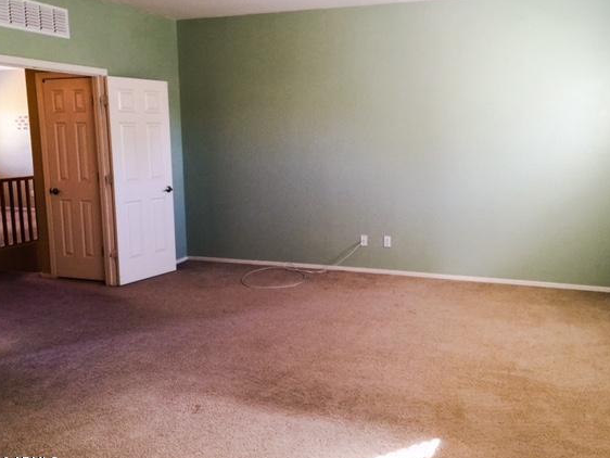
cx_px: 320
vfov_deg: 43.0
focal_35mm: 33
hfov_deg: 55.3
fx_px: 582
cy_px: 222
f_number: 2.2
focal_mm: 4.15
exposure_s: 1/15
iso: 50
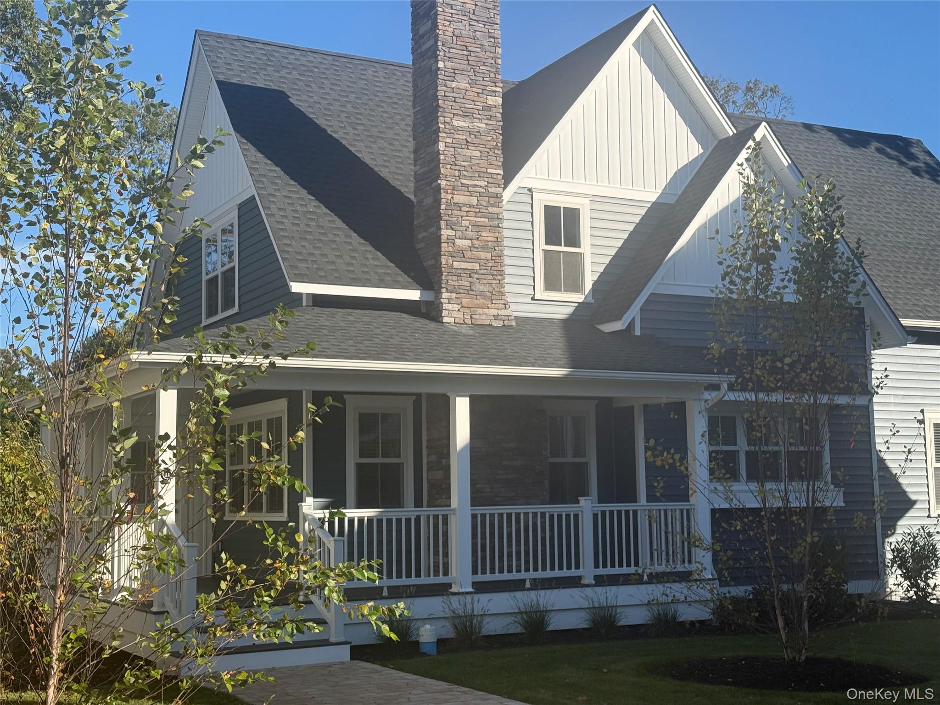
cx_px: 470
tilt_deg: +7.1
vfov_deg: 30.3
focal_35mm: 48
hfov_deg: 39.7
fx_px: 1303
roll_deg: +0.7
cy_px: 352
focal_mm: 6.76
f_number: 1.78
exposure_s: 1/3534
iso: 80
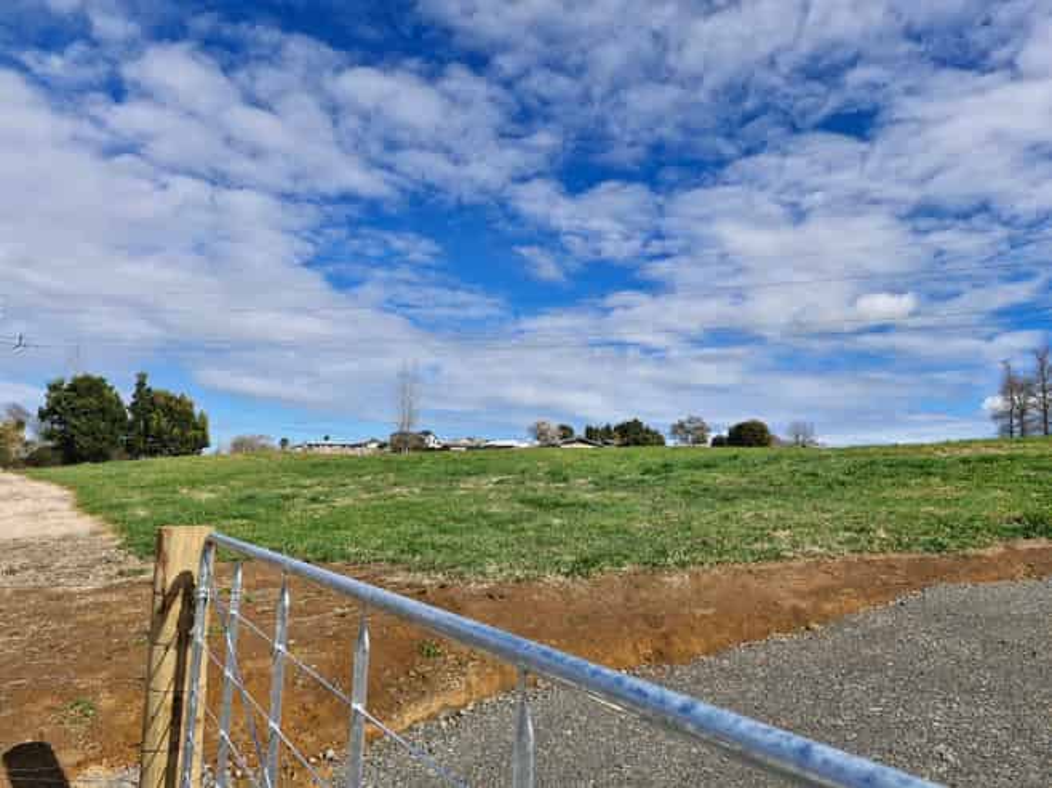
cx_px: 526
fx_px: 699
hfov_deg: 73.9
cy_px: 394
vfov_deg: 58.8
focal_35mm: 23
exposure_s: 1/2760
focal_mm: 5.54
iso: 50
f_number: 1.8
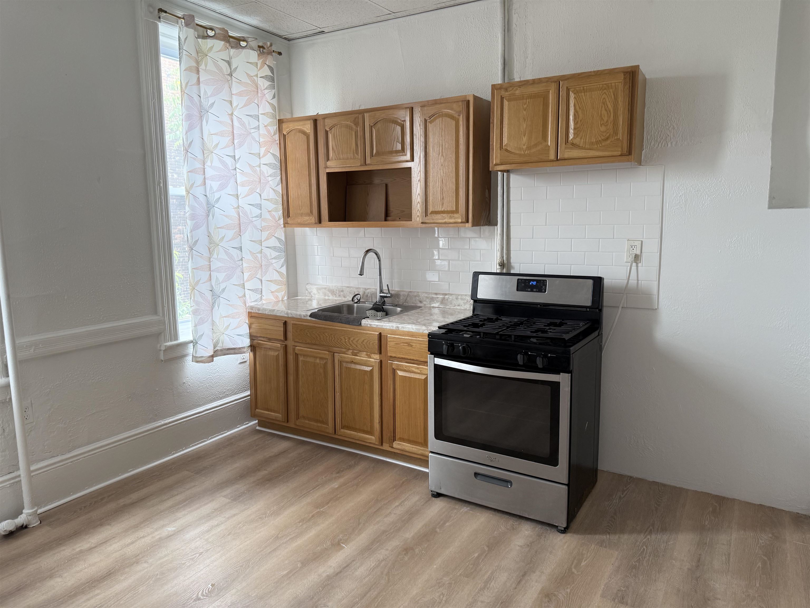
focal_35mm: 24
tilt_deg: -7.5
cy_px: 304
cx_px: 405
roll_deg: +1.0
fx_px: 562
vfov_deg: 56.8
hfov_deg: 71.6
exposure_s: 1/121
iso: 125
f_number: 1.78
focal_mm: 6.76
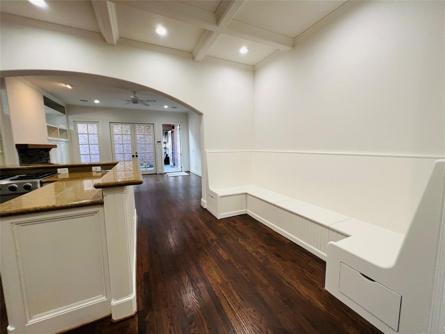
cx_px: 222
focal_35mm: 13
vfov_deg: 89.9
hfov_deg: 106.2
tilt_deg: -6.3
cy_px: 167
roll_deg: +1.4
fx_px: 167
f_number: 1.8
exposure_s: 1/100
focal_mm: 1.57
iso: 160
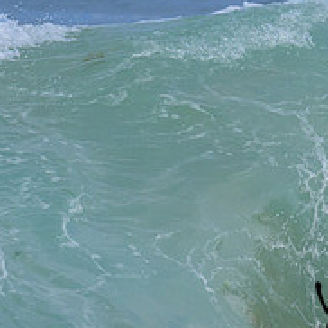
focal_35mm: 1576
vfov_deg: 1.1
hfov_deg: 1.1
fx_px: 16895
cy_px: 213
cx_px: 624
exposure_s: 1/2000
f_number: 11
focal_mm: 470
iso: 400
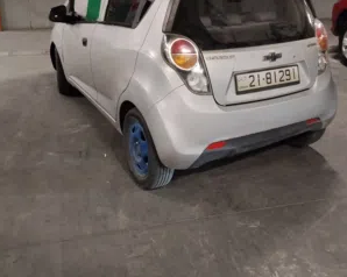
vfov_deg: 38.4
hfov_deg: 48.0
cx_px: 174
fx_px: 390
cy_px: 81
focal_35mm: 38
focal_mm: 4.22
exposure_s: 1/20
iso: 640
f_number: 1.8
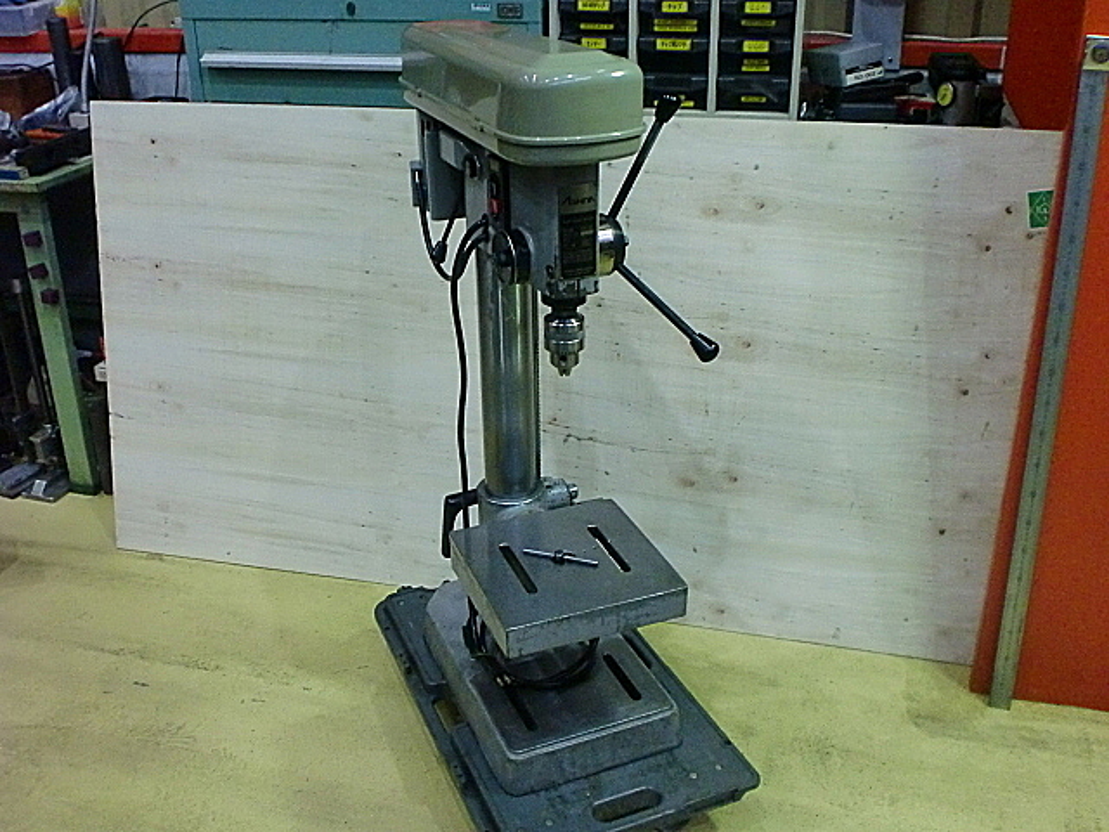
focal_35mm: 35
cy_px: 416
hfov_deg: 52.6
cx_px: 554
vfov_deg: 40.7
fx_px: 1121
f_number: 3.1
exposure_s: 1/60
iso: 400
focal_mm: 6.3
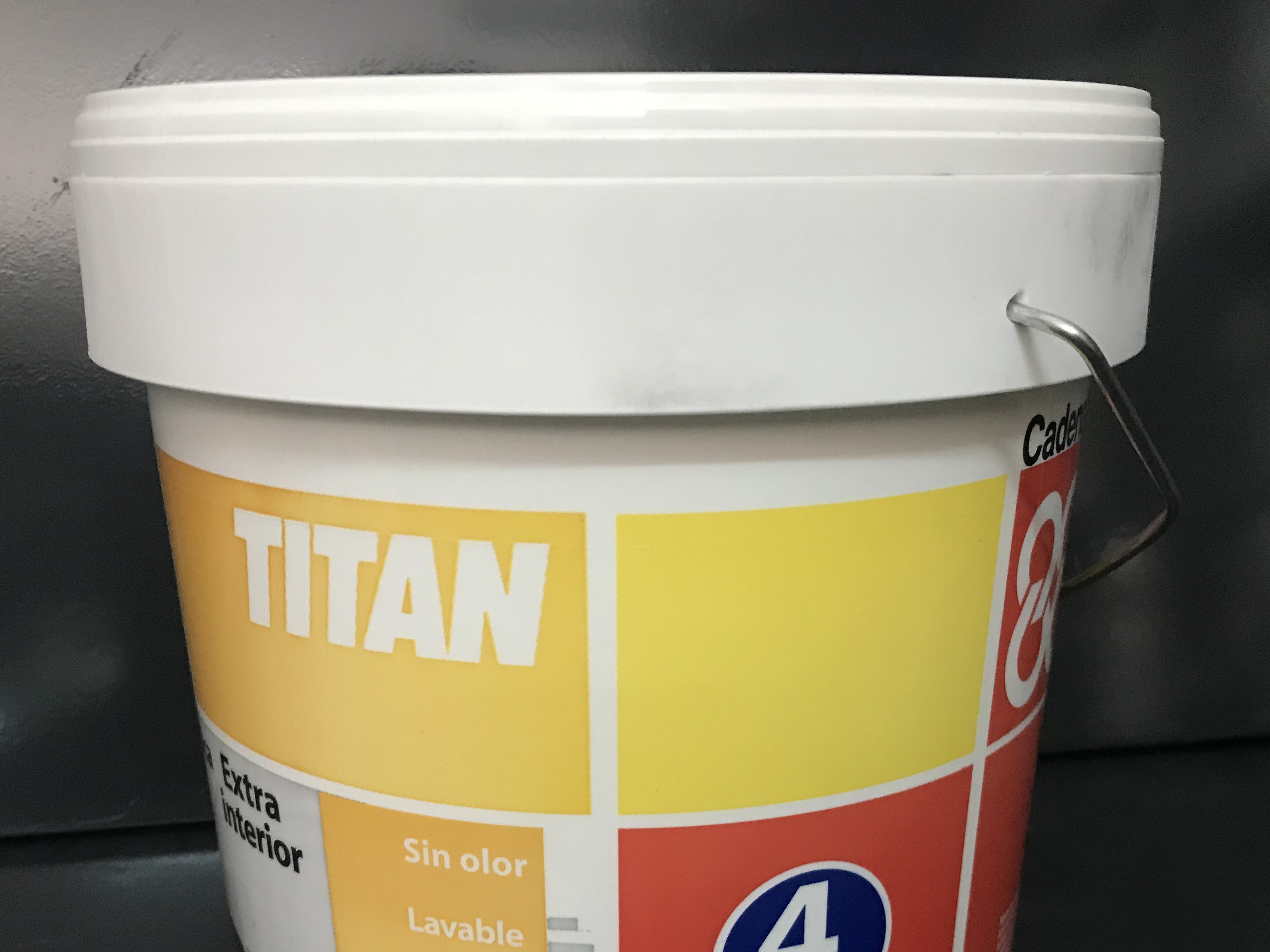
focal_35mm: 39
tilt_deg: -15.1
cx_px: 663
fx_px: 1431
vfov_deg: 36.4
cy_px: 642
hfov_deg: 47.9
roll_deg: +0.8
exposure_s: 1/17
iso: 80
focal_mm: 3.99
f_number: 1.8
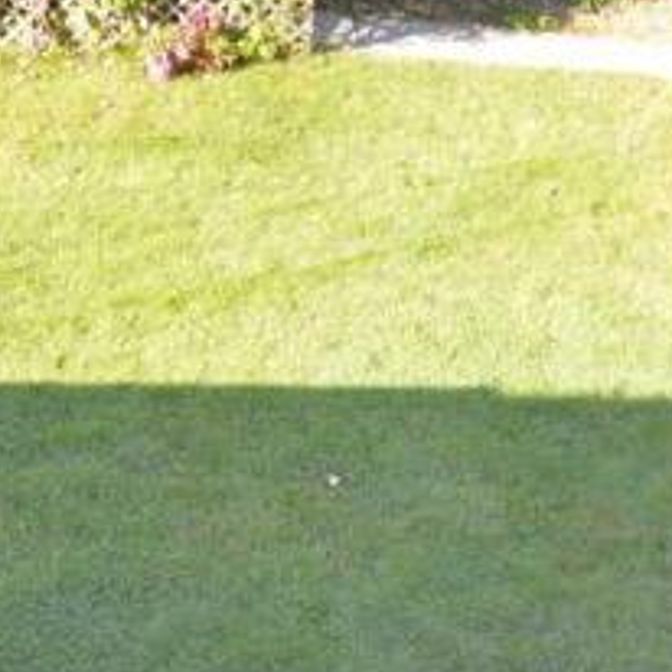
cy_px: 453
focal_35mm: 73
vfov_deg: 23.6
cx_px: 431
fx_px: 1603
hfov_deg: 23.6
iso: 110
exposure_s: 1/125
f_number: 4
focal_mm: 18
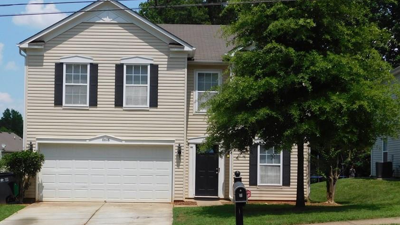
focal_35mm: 53
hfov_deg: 39.1
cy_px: 145
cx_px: 182
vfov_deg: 22.6
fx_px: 562
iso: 125
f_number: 7.2
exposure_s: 1/500
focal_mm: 7.1
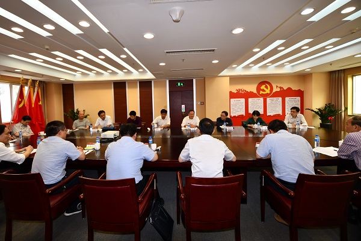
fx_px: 150
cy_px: 120
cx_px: 180
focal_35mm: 15
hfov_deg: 100.4
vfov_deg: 77.3
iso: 400
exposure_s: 1/60
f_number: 4
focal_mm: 10
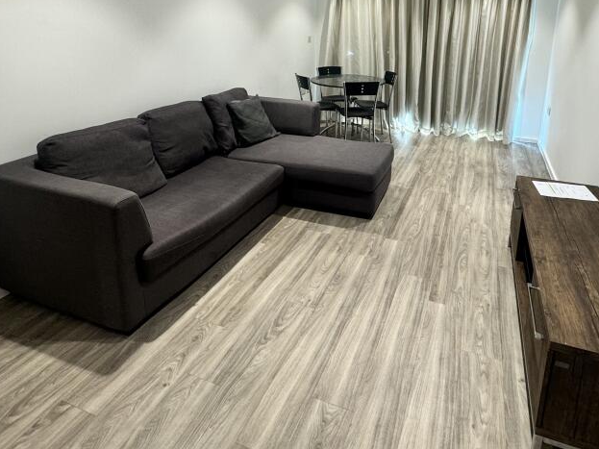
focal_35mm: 23
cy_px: 112
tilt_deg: -12.2
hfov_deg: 73.5
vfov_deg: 56.0
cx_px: 344
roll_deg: -1.7
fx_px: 398
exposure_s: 1/50
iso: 160
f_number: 2.2
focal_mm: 2.22
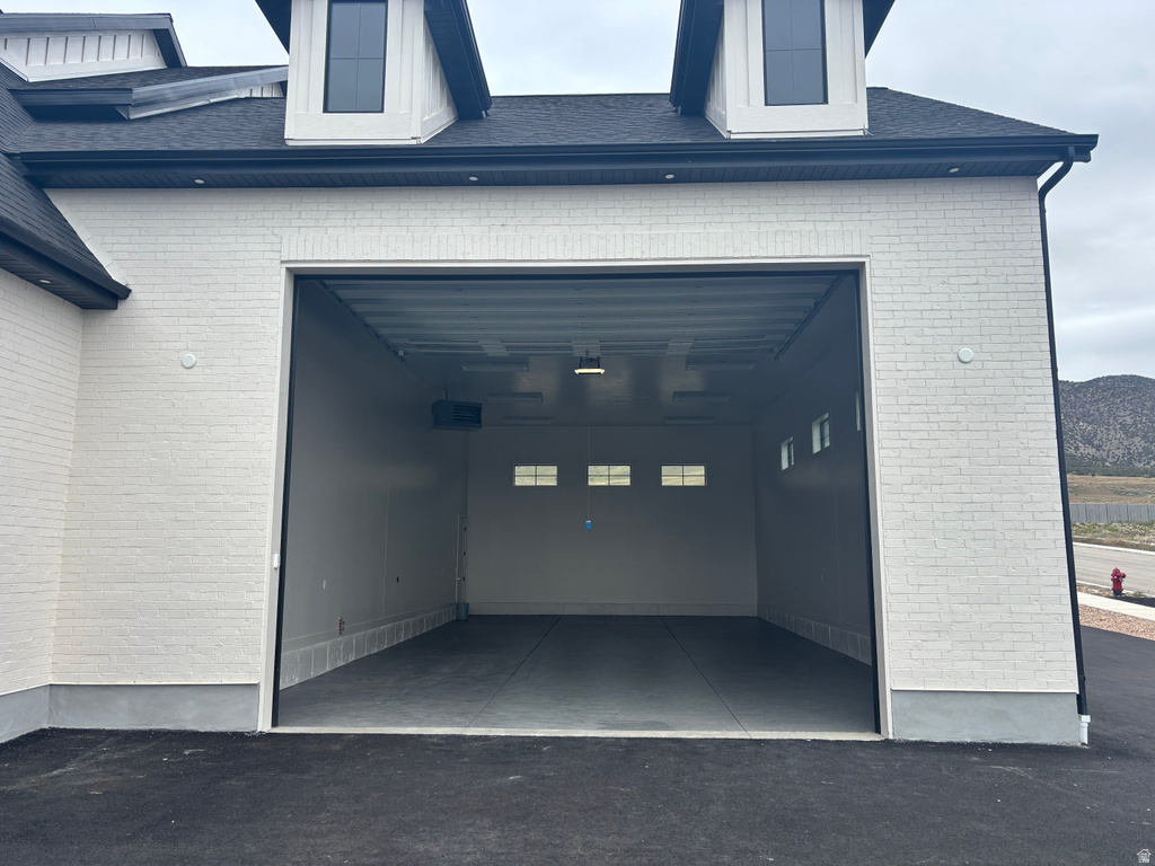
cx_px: 578
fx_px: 868
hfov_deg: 67.3
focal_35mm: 26
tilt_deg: +7.8
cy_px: 433
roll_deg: -0.4
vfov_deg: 53.1
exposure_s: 1/2024
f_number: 1.6
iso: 50
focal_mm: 5.96
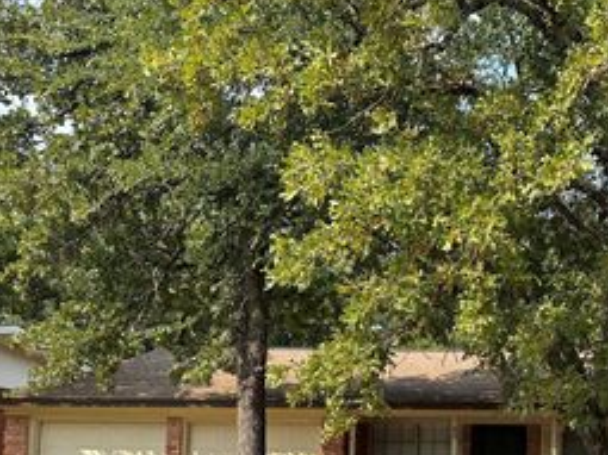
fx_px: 825
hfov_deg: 37.9
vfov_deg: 29.2
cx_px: 539
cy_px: 435
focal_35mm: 47
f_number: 1.78
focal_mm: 6.86
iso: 80
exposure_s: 1/1751
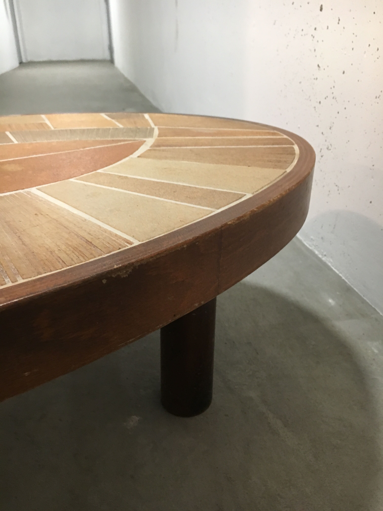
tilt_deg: -25.3
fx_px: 428
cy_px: 256
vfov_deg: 61.7
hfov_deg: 48.2
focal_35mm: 29
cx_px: 192
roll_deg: +0.9
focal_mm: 4.15
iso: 200
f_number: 2.2
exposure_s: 1/20
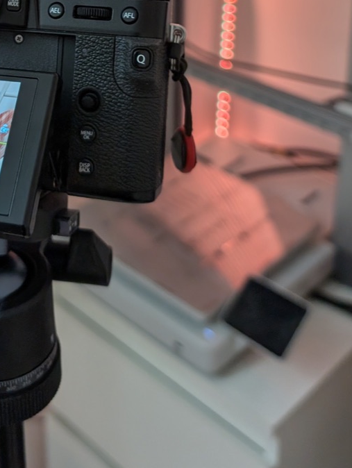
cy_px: -26
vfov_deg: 30.7
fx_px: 771
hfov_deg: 25.0
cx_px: 42
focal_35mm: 57
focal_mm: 6.9
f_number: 1.68
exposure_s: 1/138
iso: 25
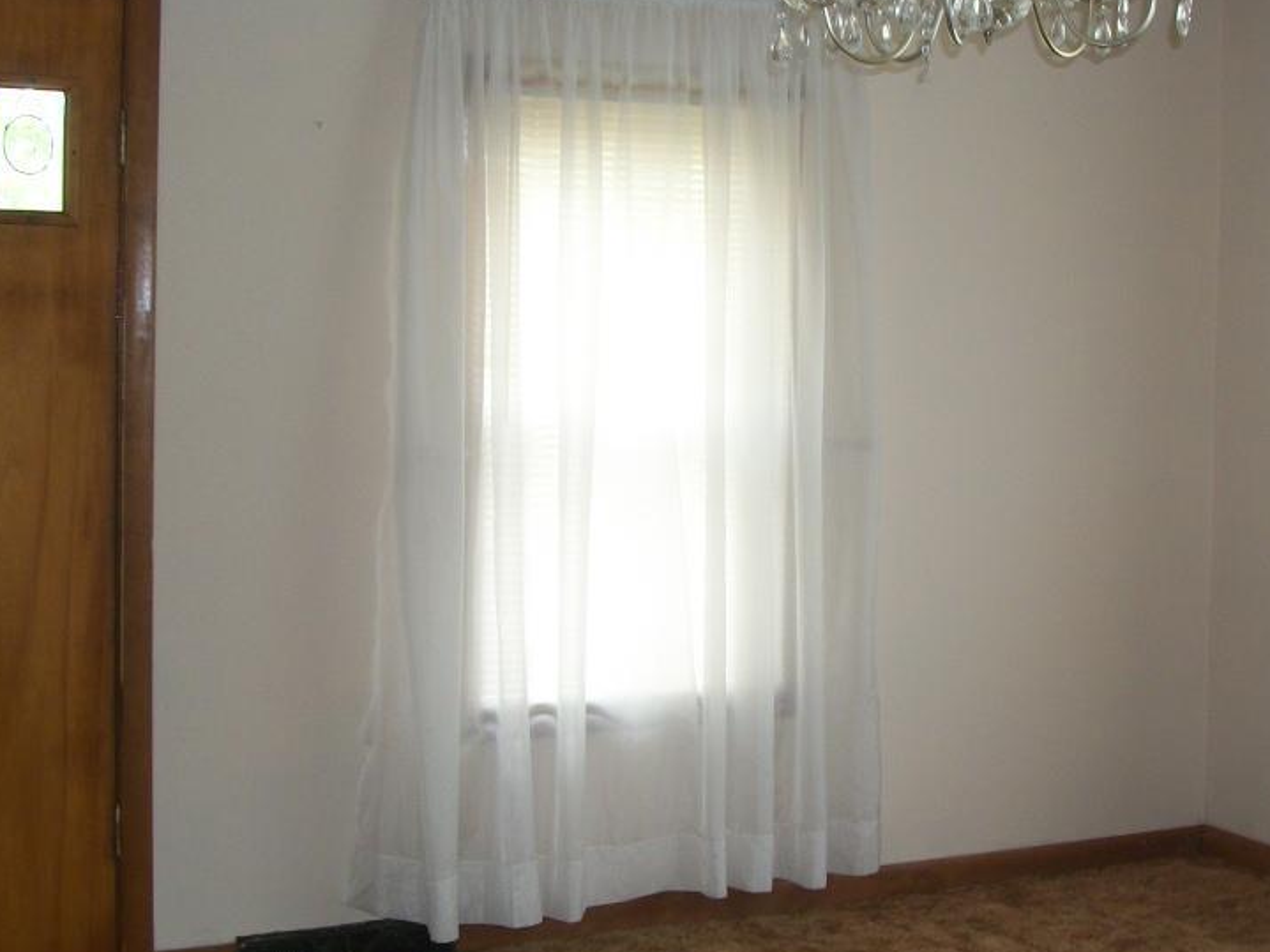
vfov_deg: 25.7
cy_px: 470
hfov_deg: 33.6
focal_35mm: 57
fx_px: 2091
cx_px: 779
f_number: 2.9
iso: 80
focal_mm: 5.7
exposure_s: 1/40
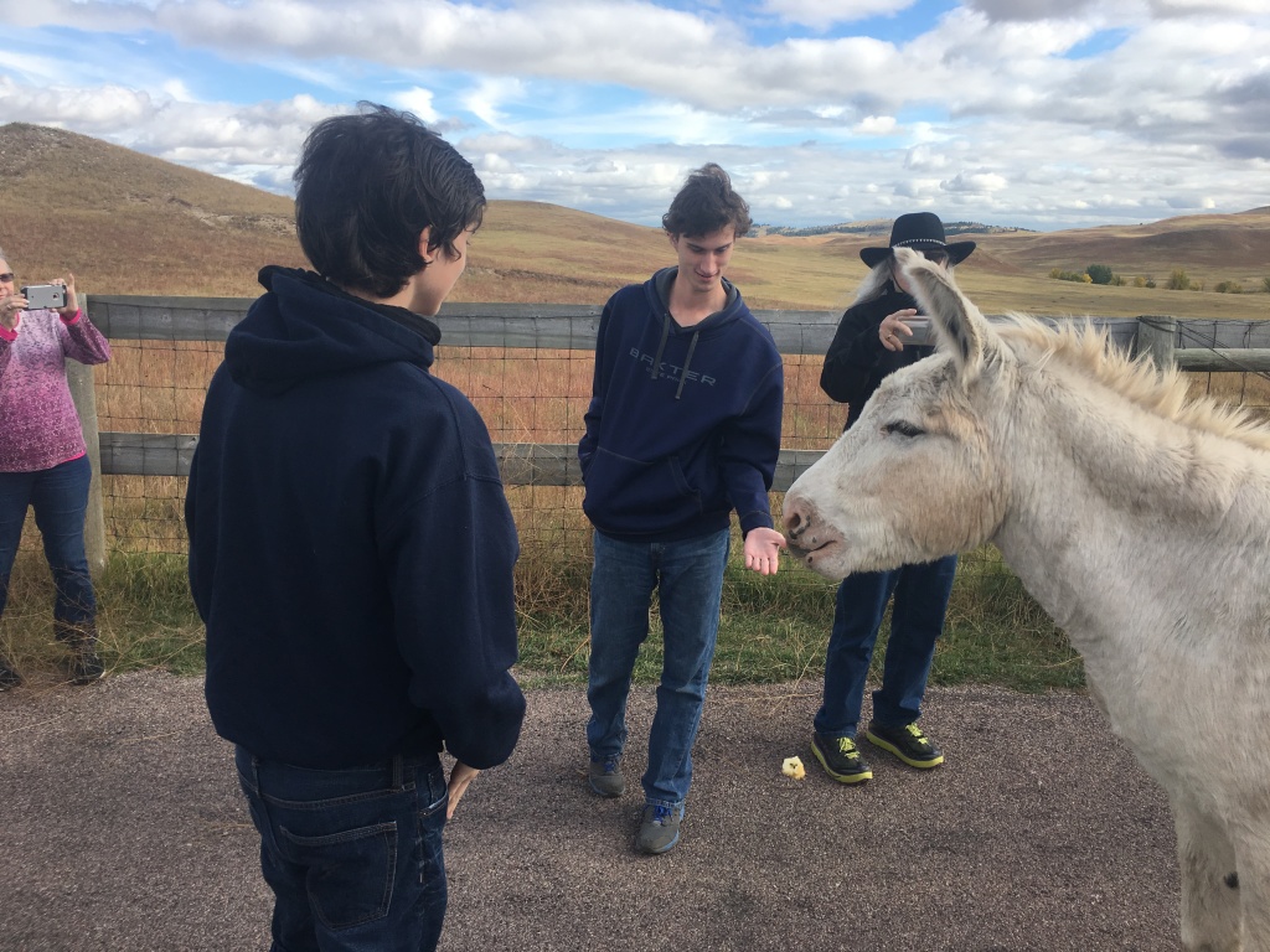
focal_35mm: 29
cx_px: 635
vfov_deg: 48.2
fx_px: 1064
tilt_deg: -13.8
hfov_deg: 61.7
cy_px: 476
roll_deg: +0.2
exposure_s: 1/962
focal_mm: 4.15
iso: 25
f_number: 2.2
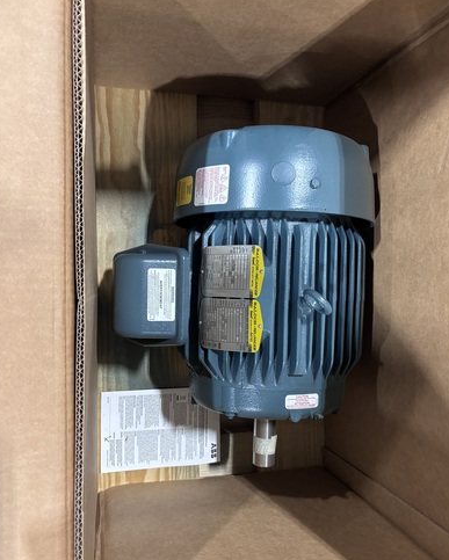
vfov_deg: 62.1
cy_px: 296
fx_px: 465
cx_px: 224
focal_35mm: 28
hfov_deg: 51.6
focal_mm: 5.96
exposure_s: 1/60
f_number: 1.6
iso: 500
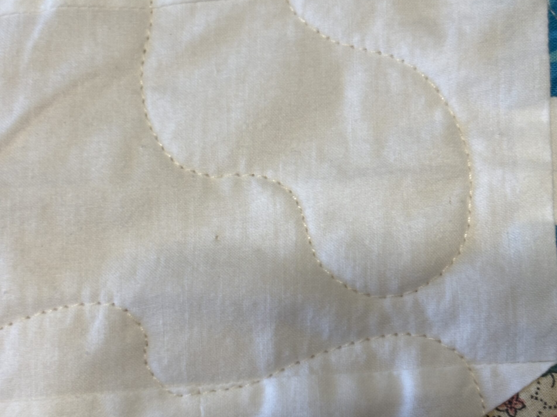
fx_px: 1126
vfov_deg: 21.0
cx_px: 281
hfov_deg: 27.8
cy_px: 254
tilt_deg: -81.9
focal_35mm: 70
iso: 64
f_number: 1.6
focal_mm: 5.96
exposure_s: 1/60
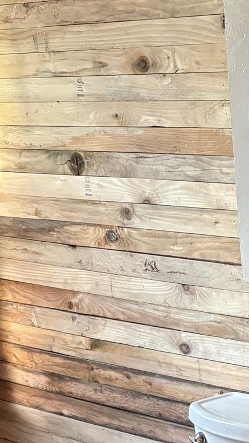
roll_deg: +2.3
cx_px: 409
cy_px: 328
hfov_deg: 13.3
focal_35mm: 84
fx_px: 986
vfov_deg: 25.0
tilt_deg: -11.9
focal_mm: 5.96
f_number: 1.6
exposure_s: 1/48
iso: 500
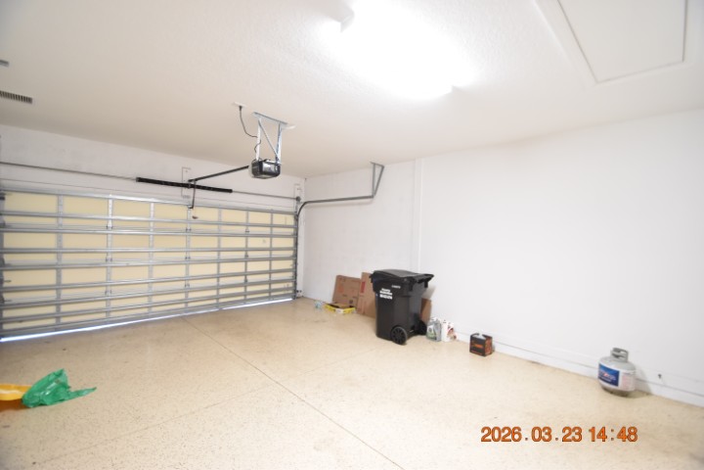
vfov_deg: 77.3
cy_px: 235
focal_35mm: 15
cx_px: 352
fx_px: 293
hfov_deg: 100.4
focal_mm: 10
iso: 800
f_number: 3.5
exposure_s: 1/15
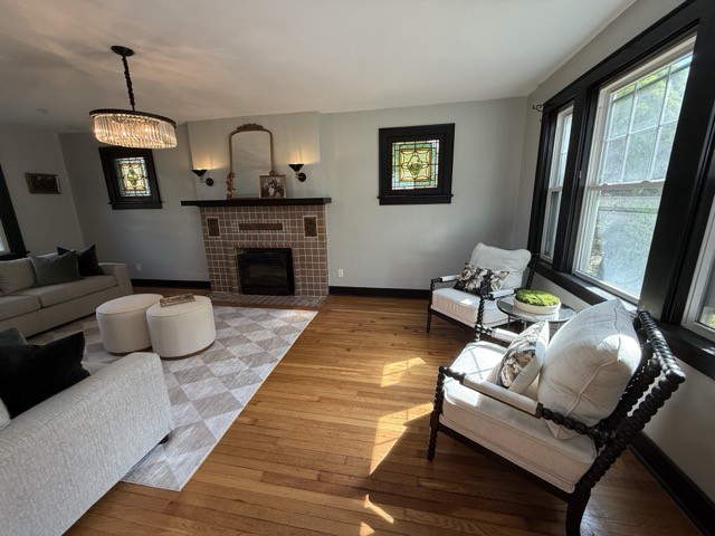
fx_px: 289
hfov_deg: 102.1
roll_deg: +1.1
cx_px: 358
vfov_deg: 85.7
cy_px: 268
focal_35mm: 14
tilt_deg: -13.0
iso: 100
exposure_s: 1/120
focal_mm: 2.22
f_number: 2.2
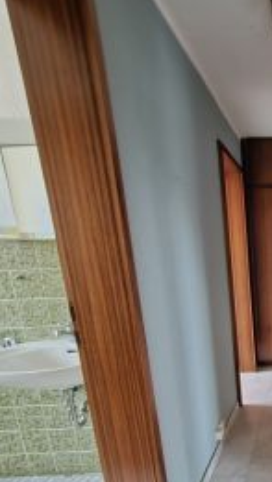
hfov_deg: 36.7
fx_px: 320
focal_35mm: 25
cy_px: 347
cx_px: 317
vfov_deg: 70.2
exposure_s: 1/10
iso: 200
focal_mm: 2.2
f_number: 2.2
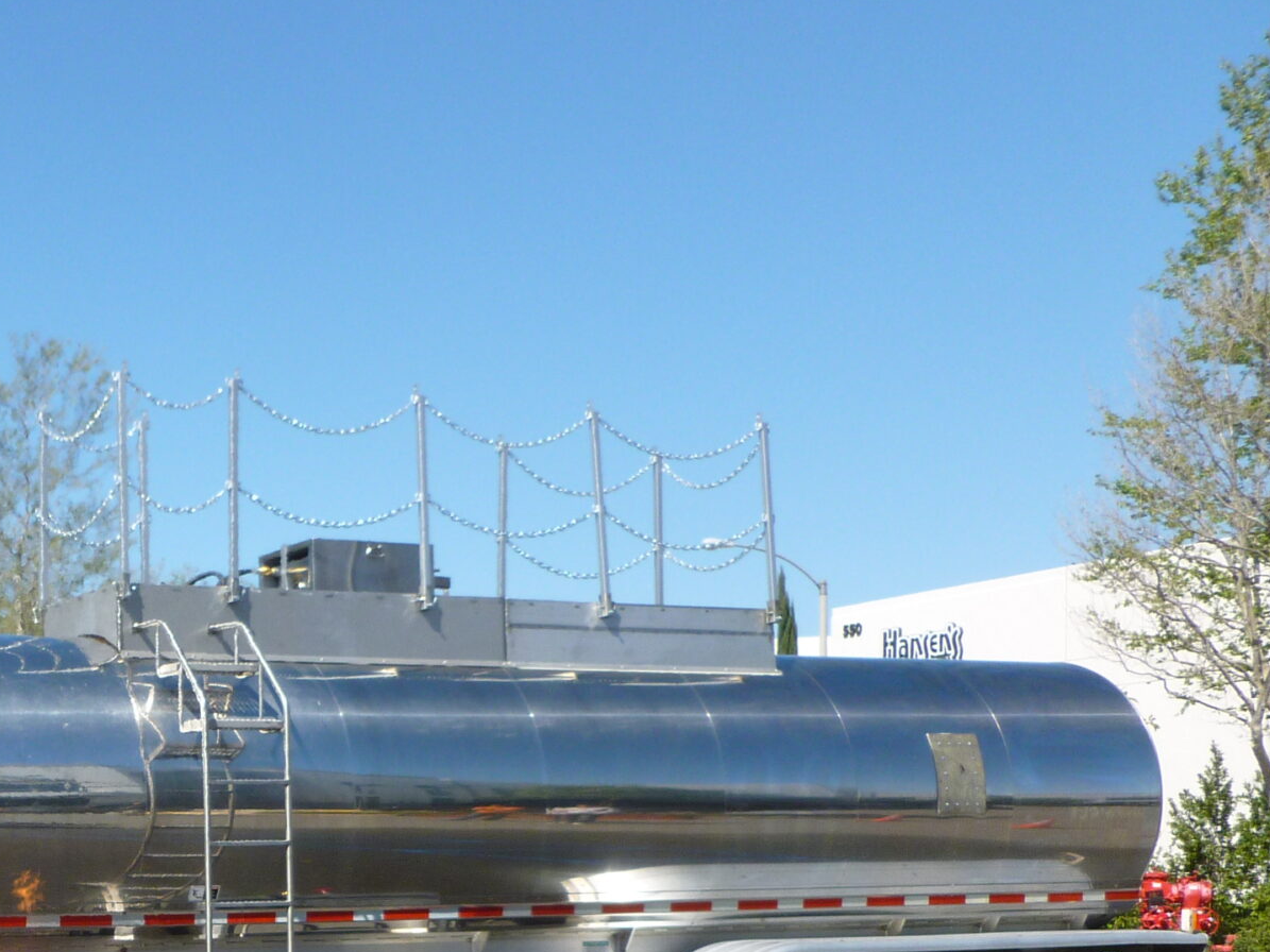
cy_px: 950
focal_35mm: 60
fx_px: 2201
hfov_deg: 29.6
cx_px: -51
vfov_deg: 23.4
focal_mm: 5
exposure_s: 1/800
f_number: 3.3
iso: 100
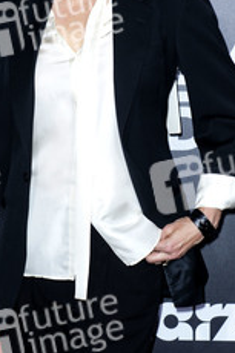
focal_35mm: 115
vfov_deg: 17.7
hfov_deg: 11.9
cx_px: 90
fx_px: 1128
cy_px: 101
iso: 640
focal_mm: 66
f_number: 5.6
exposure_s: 1/320
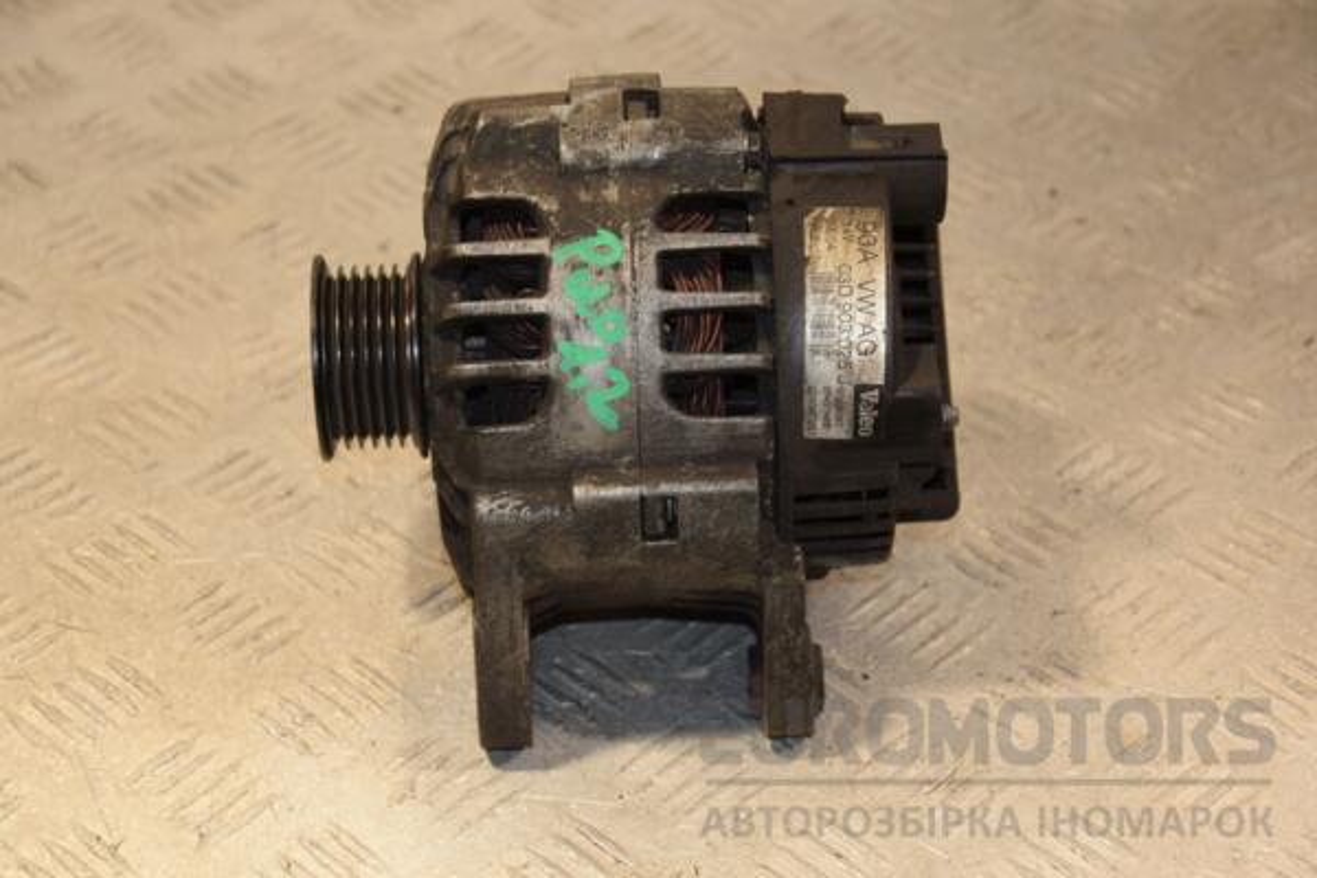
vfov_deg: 14.7
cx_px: 658
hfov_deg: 21.9
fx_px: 3402
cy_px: 439
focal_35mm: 93
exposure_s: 1/160
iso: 800
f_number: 5.3
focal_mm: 62
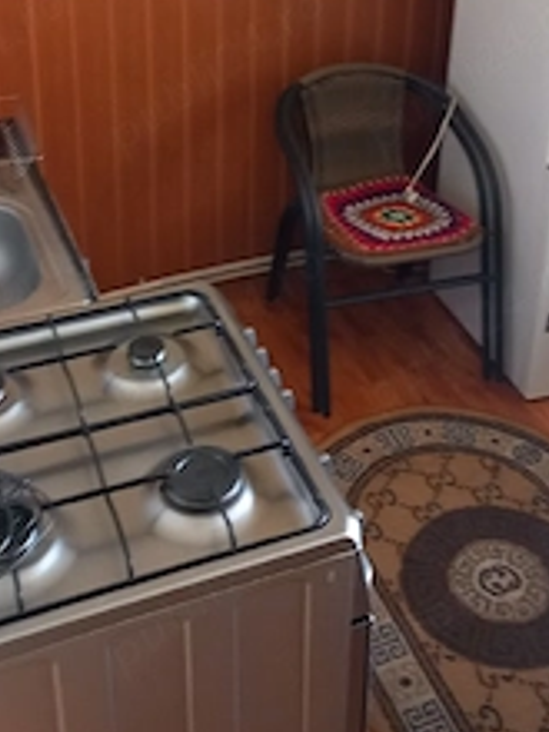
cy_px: 110
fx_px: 1036
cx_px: 283
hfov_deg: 29.7
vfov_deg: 37.0
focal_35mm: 49
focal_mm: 4
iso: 250
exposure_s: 1/50
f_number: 1.8
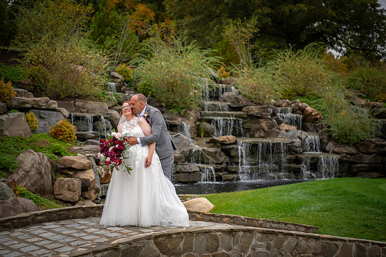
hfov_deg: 28.9
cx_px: 193
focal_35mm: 70
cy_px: 128
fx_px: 750
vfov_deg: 19.4
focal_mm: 70
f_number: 2.8
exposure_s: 1/2000
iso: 800
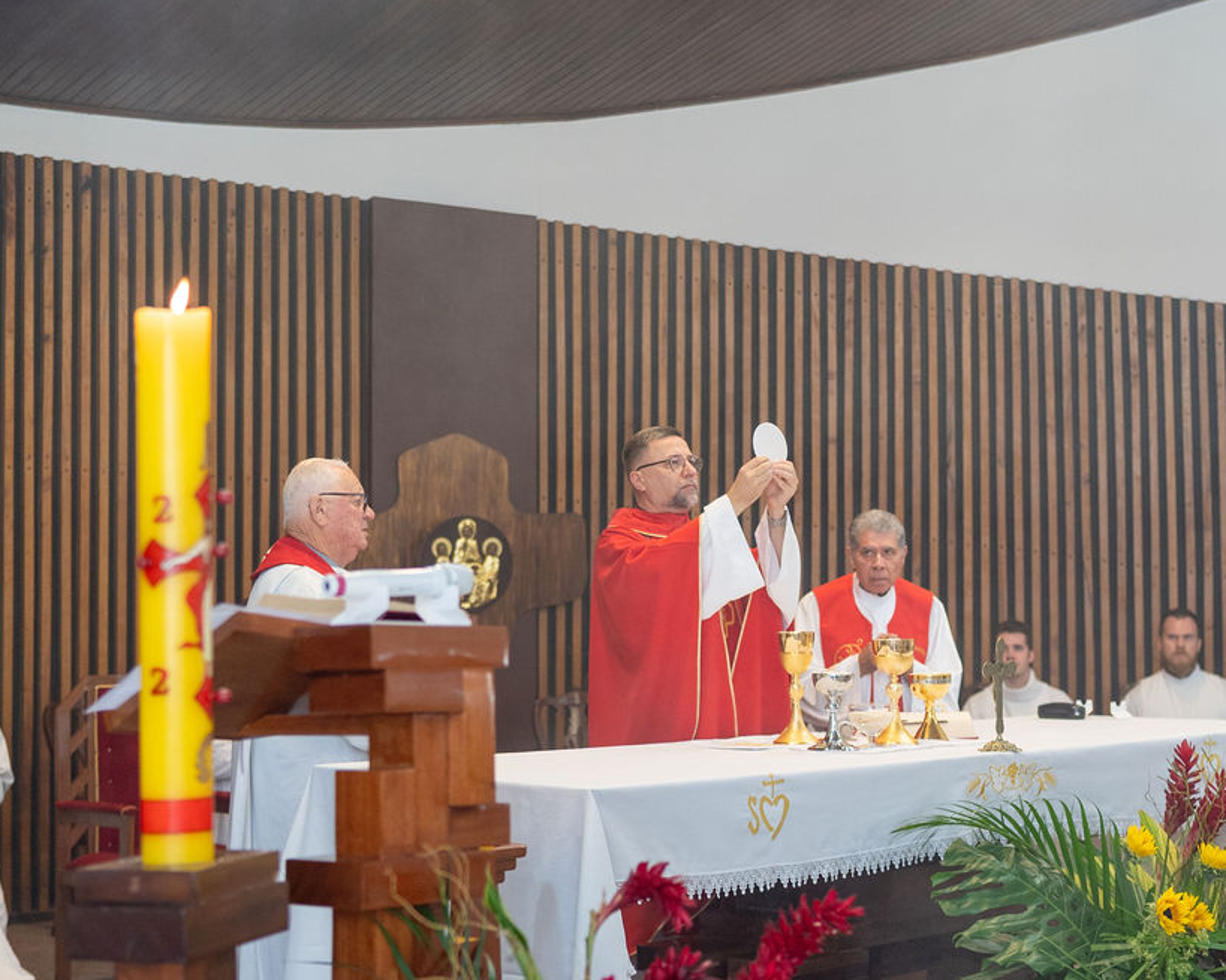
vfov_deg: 25.0
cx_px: 759
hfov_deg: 30.8
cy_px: 509
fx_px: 2213
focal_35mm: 61
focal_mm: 35
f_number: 2.2
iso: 1000
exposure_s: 1/160
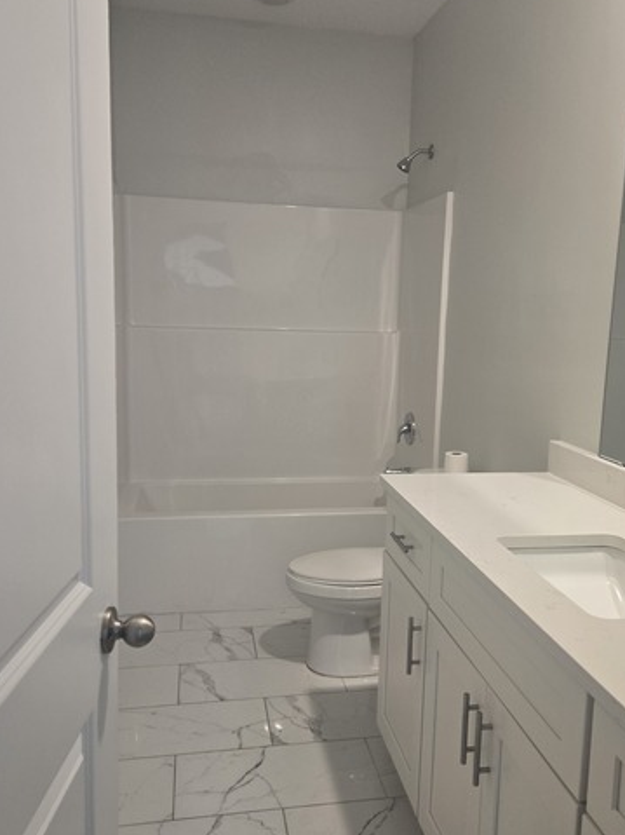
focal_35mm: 32
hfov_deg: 44.1
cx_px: 345
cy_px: 444
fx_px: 771
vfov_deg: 56.8
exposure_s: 1/120
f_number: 1.8
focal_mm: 5.4
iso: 320
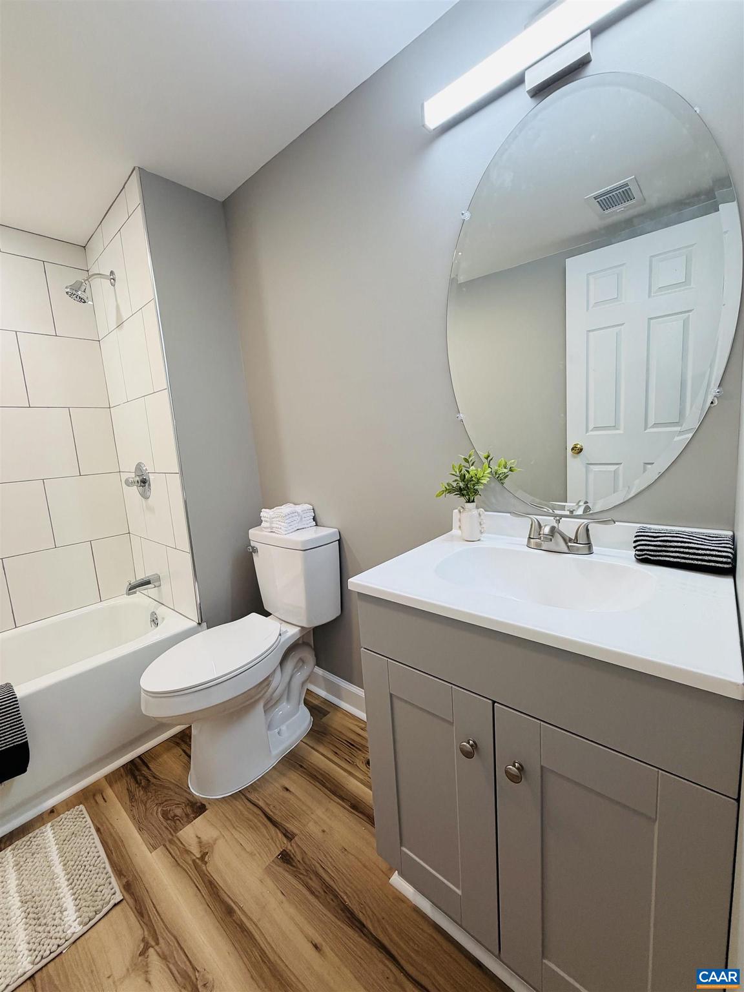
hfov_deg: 85.7
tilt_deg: -7.5
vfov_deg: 102.1
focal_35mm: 14
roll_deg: +4.8
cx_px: 372
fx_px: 401
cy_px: 496
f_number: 2.2
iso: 160
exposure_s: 1/120
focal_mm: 2.22
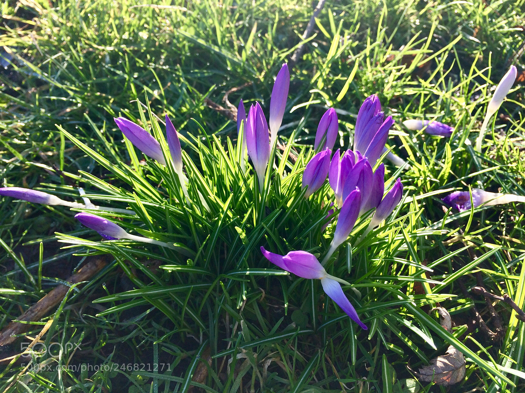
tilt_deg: -49.1
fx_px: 440
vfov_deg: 48.2
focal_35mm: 29
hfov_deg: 61.7
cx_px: 262
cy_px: 196
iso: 32
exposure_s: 1/348
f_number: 2.2
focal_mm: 4.15
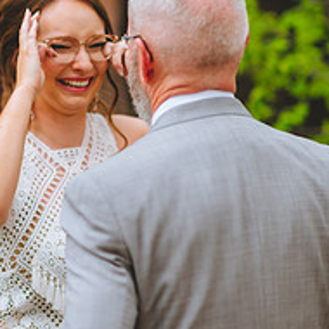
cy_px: 175
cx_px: 74
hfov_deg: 10.2
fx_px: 1839
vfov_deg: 10.2
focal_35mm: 171
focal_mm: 85
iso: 200
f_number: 2
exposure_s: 1/1000
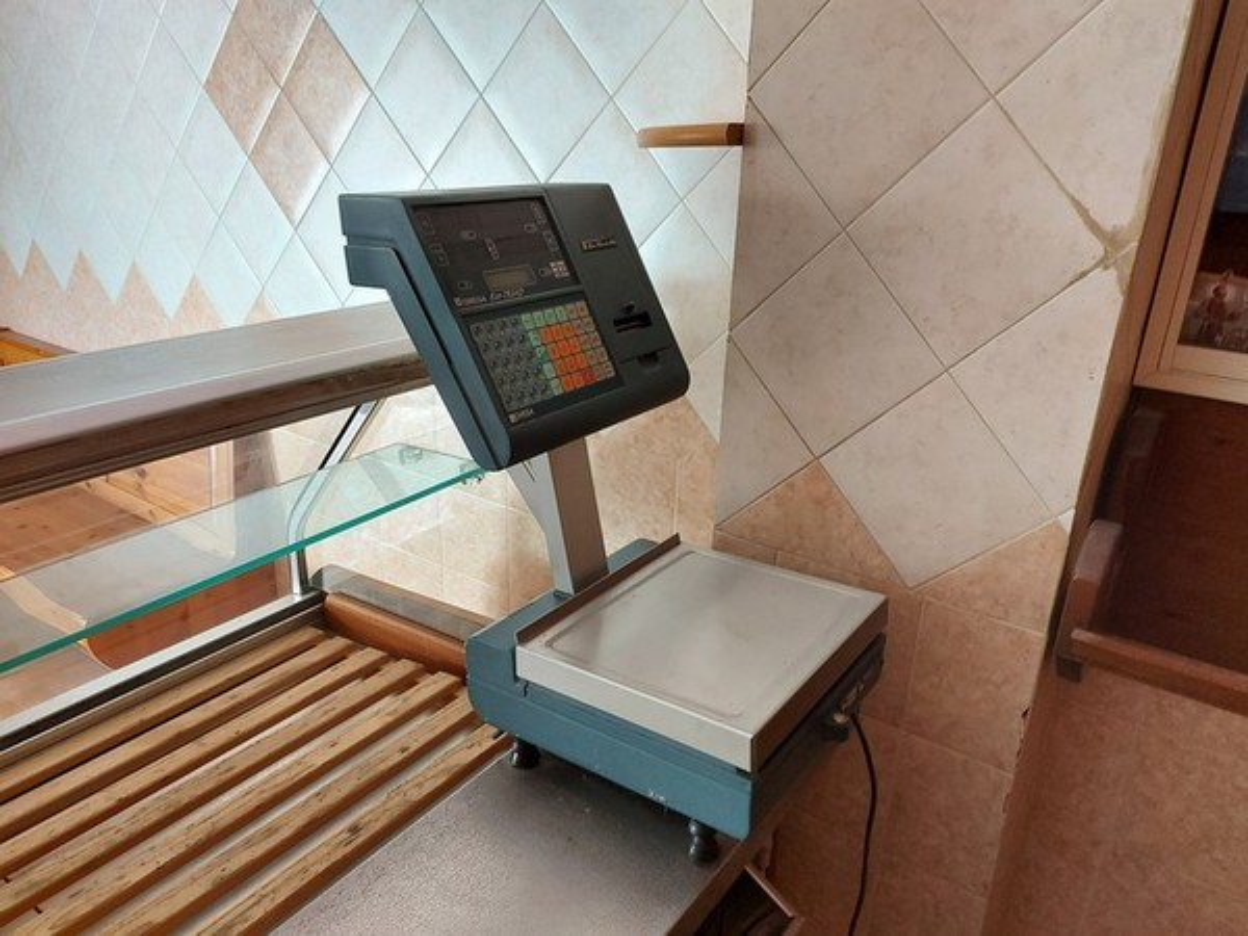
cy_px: 468
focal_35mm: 24
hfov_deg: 71.6
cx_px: 624
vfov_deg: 56.8
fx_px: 865
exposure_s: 1/33
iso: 250
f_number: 1.8
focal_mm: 5.23
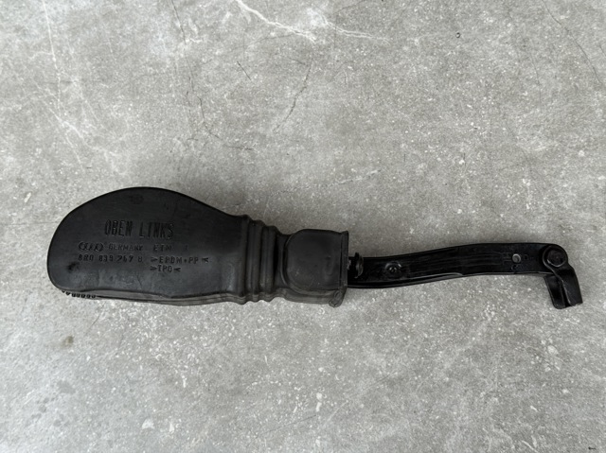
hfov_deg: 39.7
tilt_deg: -75.3
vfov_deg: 30.2
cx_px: 303
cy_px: 226
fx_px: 840
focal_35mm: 48
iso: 100
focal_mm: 6.76
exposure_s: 1/87
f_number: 1.78
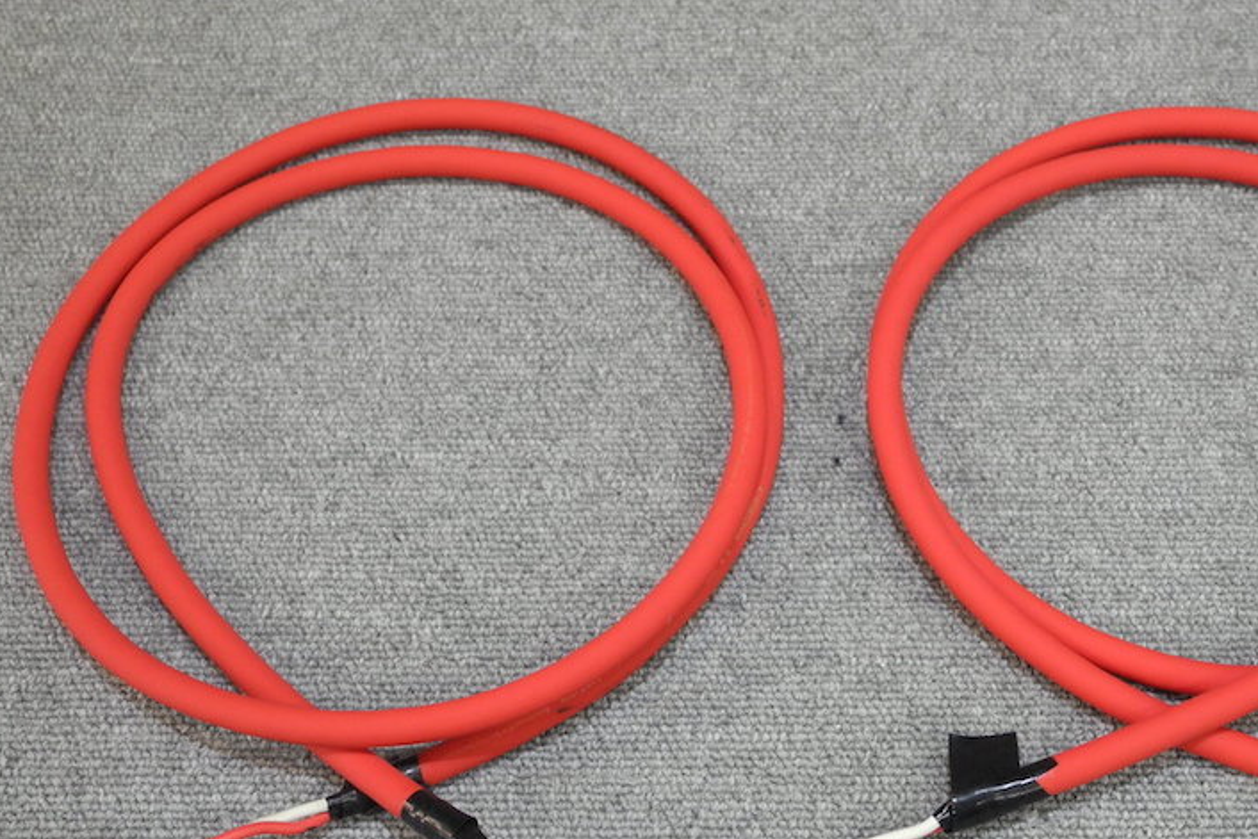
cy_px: 513
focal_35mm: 58
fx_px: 2027
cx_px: 832
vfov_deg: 23.3
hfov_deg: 34.2
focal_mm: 8.8
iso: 238
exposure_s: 1/30
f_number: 3.2
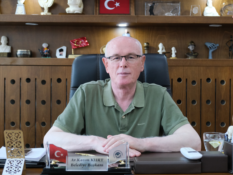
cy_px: 88
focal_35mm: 64
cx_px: 126
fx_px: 431
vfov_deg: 22.9
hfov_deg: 30.3
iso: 3200
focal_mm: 39
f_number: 3.6
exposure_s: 1/110
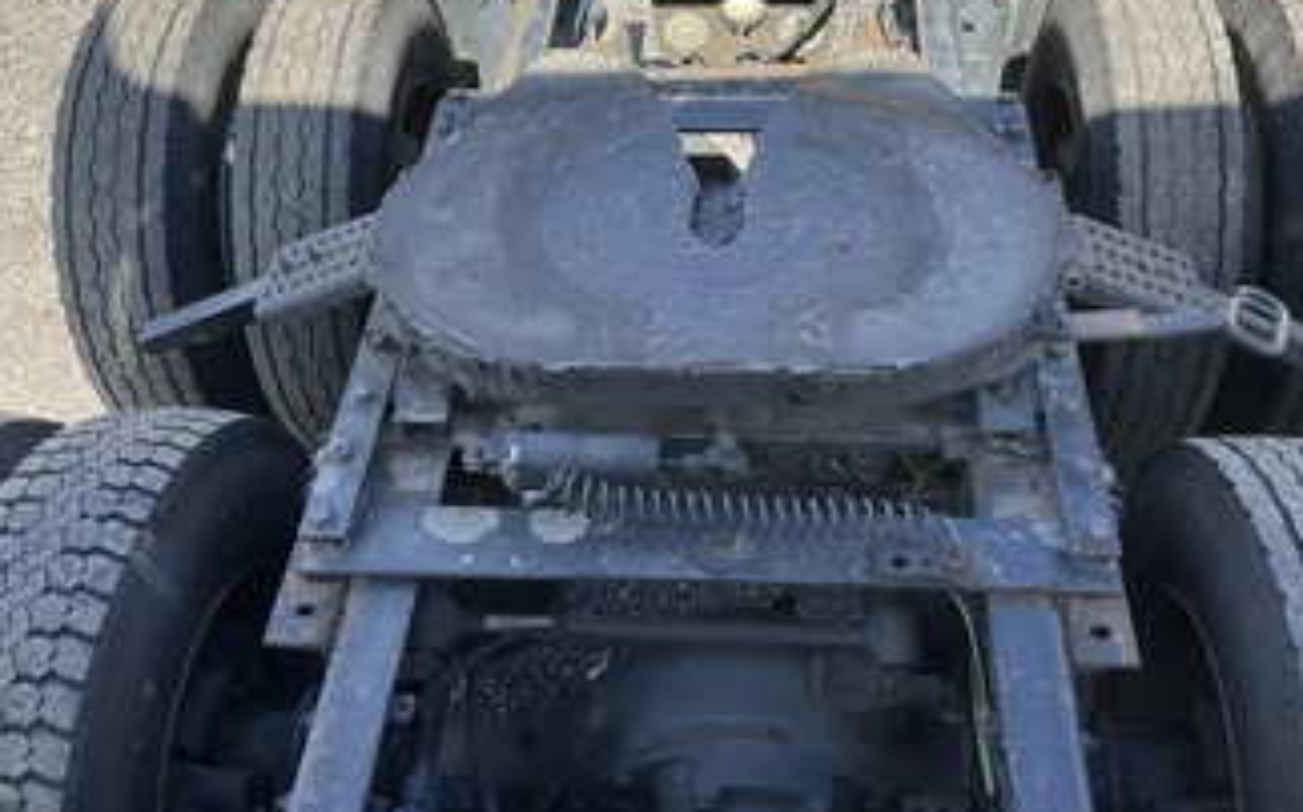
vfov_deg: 33.4
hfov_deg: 51.5
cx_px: 704
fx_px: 1348
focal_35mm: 38
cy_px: 318
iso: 25
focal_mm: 3
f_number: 1.8
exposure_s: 1/406
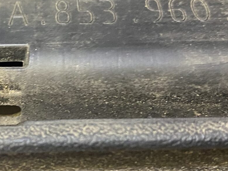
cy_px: 76
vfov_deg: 17.4
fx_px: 560
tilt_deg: -56.5
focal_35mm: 85
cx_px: 15
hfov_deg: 22.4
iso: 500
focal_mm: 4.25
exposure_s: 1/50
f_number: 1.8
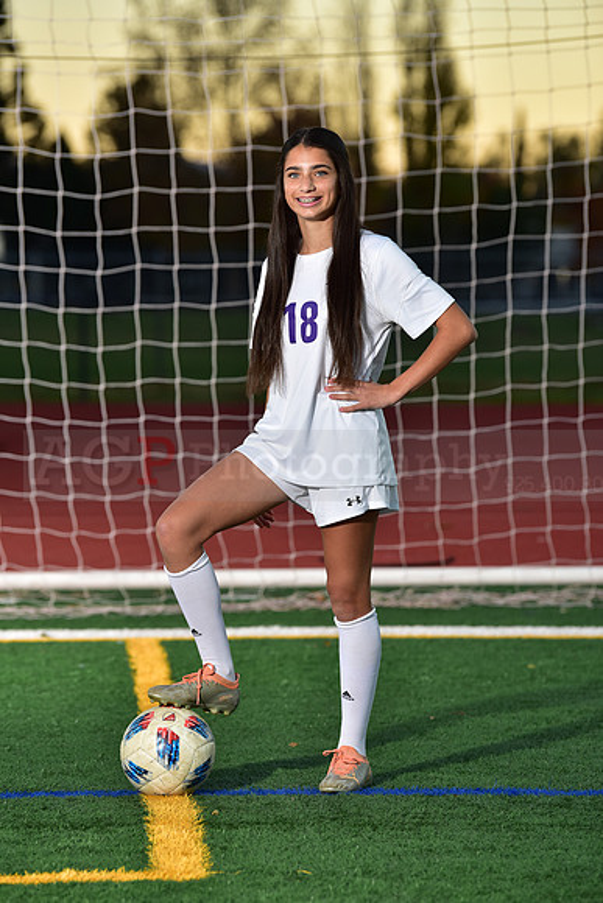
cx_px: 302
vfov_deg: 12.4
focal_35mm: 165
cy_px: 452
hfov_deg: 8.3
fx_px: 4143
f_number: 4.5
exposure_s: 1/200
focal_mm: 165
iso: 250
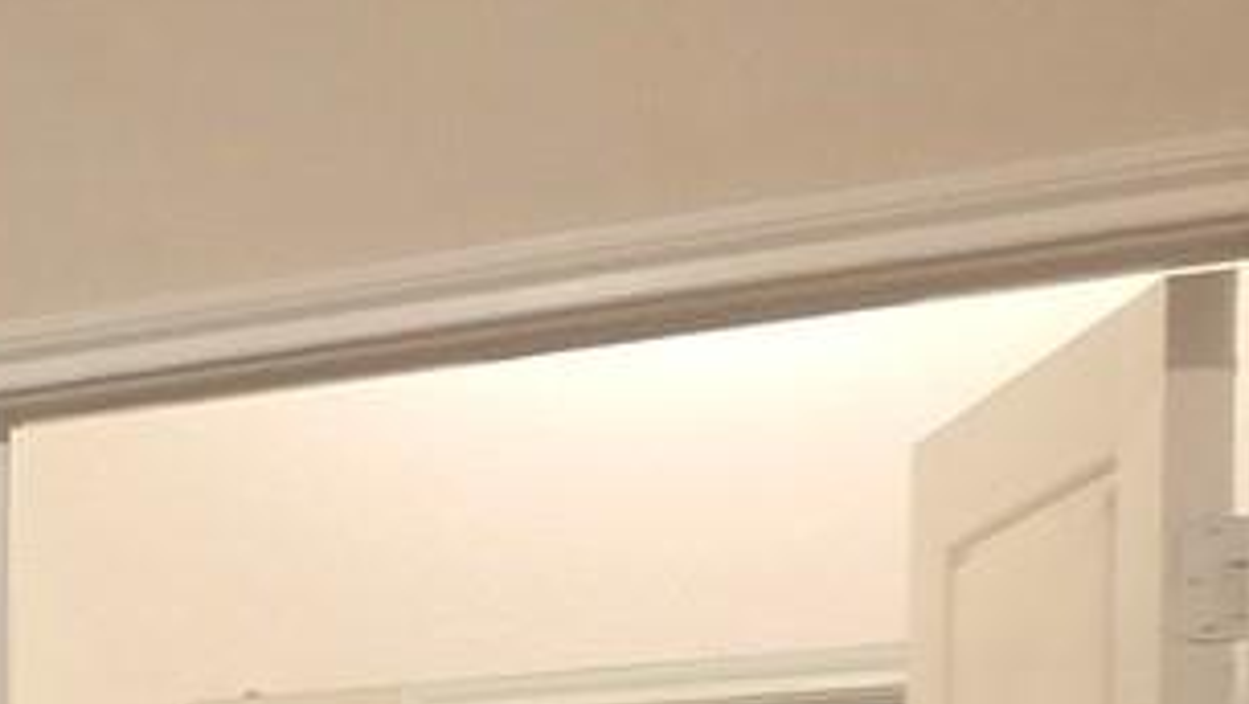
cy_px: 1293
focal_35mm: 95
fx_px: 3148
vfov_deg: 11.7
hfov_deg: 11.4
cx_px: -2547
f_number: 1.9
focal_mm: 2.2
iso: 200
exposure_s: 1/60
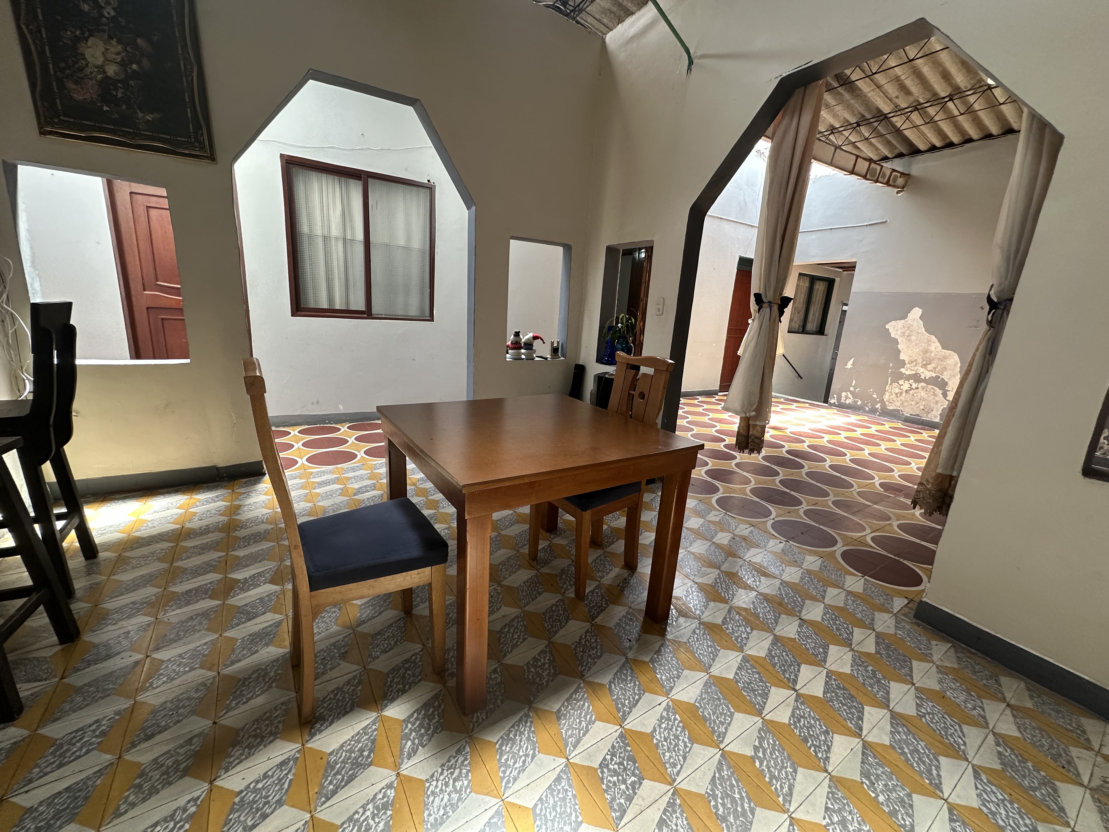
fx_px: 449
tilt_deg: -13.1
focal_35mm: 14
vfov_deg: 85.7
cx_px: 554
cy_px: 416
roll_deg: -3.4
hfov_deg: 102.1
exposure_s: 1/120
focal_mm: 2.22
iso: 200
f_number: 2.2
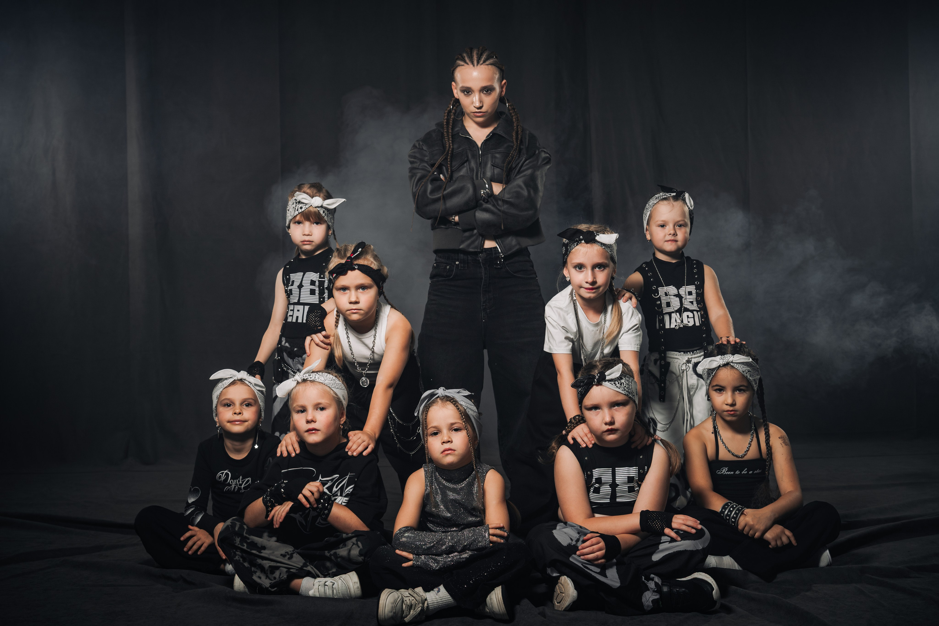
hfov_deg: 41.1
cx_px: 470
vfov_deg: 28.1
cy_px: 313
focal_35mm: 48
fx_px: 1252
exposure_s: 1/125
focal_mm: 48
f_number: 5
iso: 400
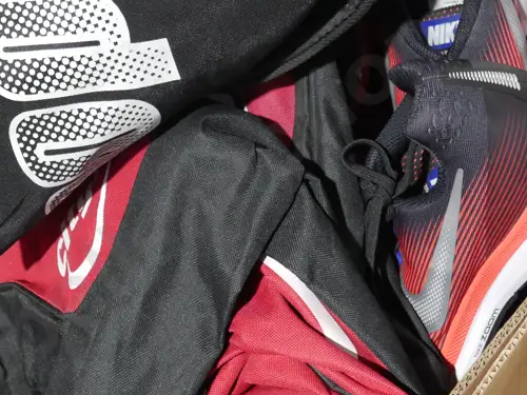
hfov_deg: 23.8
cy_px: 173
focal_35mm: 82
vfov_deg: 18.0
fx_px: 1248
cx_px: 245
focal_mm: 20
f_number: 4.4
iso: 2000
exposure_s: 1/60
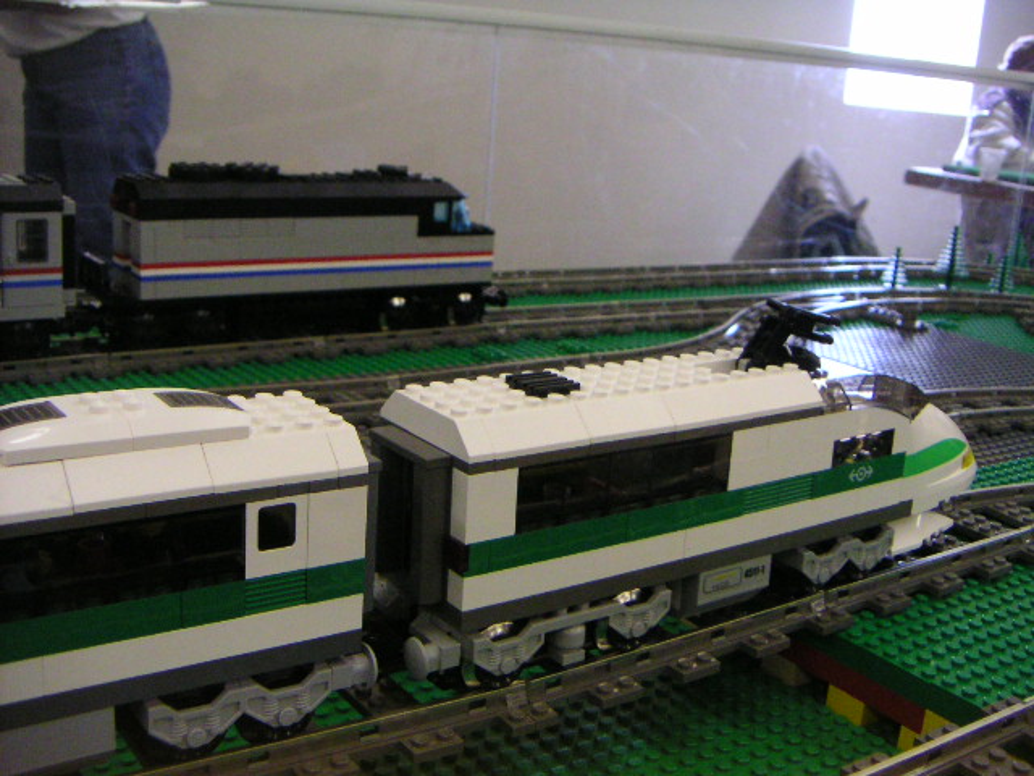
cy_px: 388
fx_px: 1195
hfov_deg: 46.8
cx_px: 517
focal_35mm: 40
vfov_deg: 36.0
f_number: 2.9
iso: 400
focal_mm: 5.3
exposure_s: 1/90
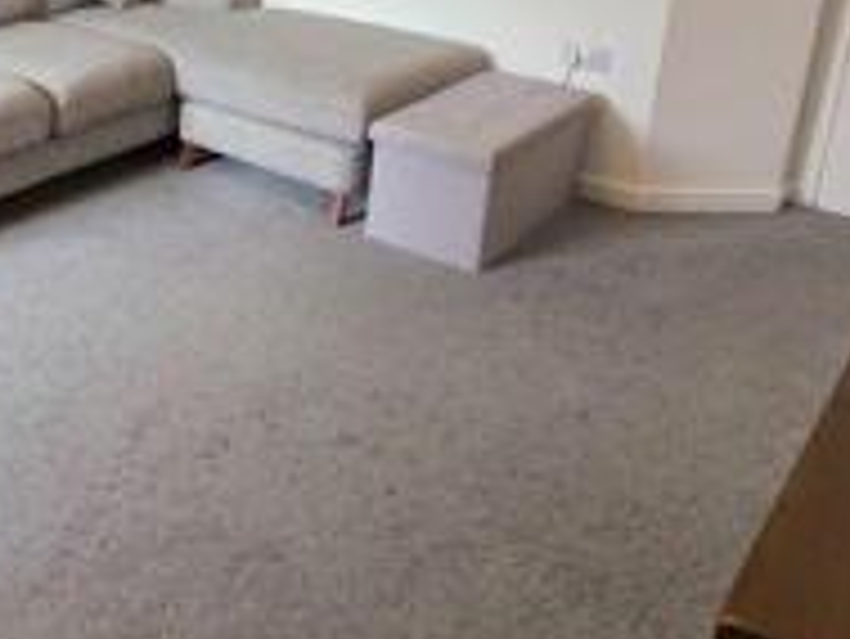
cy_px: 74
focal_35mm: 40
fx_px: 983
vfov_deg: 34.2
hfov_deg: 43.2
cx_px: 101
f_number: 1.9
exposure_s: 1/50
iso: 320
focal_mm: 2.2
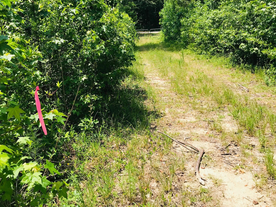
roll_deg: +3.4
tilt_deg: -11.9
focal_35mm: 34
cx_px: 141
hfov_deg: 54.0
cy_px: 86
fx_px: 271
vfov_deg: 41.7
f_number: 1.8
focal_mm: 3.99
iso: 20
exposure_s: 1/1277
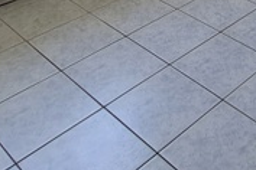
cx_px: 262
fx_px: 434
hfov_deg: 30.3
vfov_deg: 16.5
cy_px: -177
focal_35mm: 61
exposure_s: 1/100
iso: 64
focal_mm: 1.74
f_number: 2.2
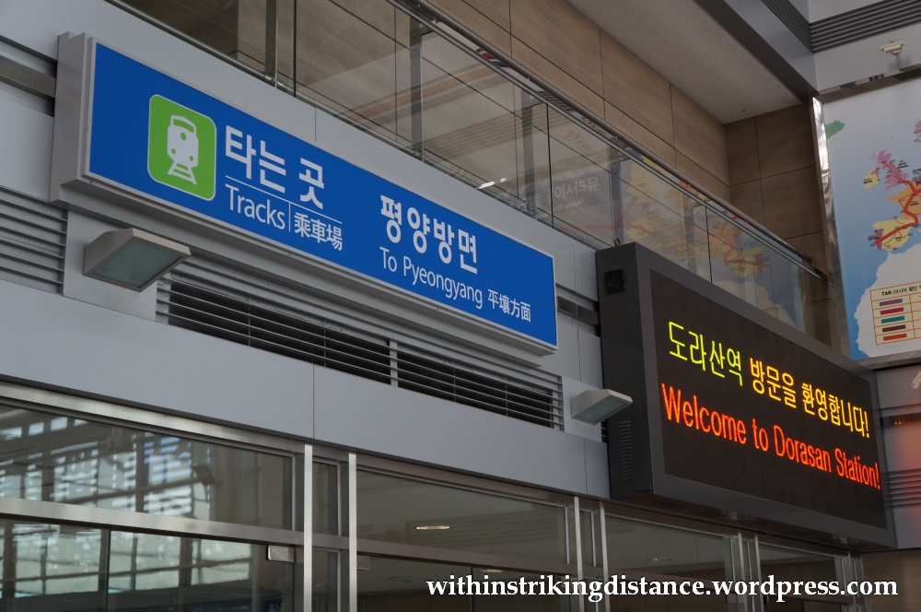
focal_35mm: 50
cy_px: 306
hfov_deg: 40.0
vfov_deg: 27.2
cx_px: 460
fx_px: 1265
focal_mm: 33
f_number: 4.5
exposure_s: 1/60
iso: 320
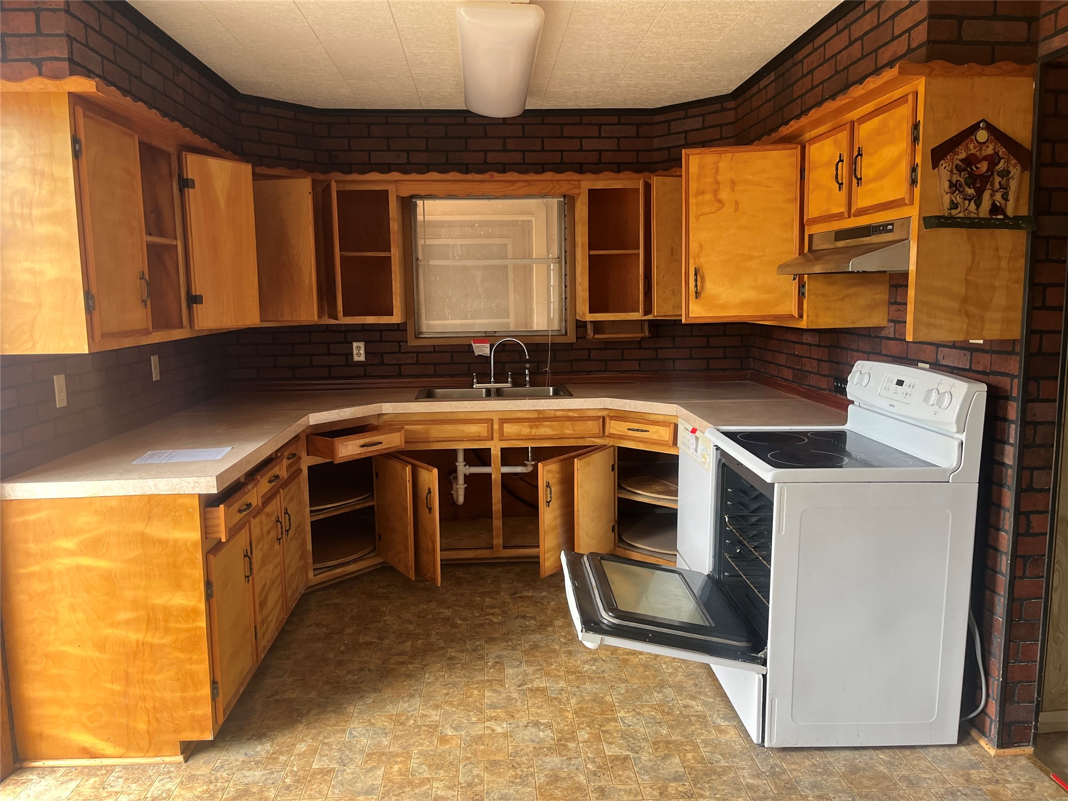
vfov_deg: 53.1
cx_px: 534
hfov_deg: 67.3
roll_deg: +0.6
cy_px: 400
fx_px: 802
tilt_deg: -5.9
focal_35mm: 26
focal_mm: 5.1
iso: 125
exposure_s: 1/120
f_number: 1.6
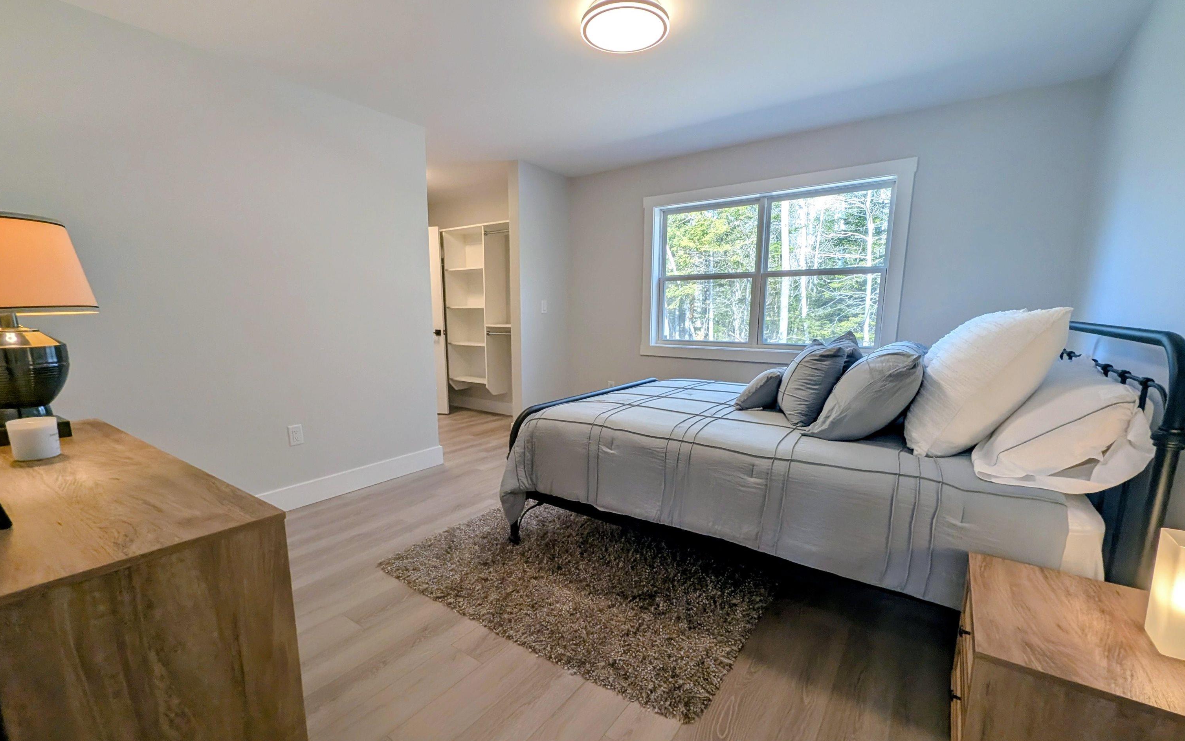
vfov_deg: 78.5
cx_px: 591
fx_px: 452
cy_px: 400
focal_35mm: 14
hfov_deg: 105.3
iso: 41
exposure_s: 1/120
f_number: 2.2
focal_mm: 1.95
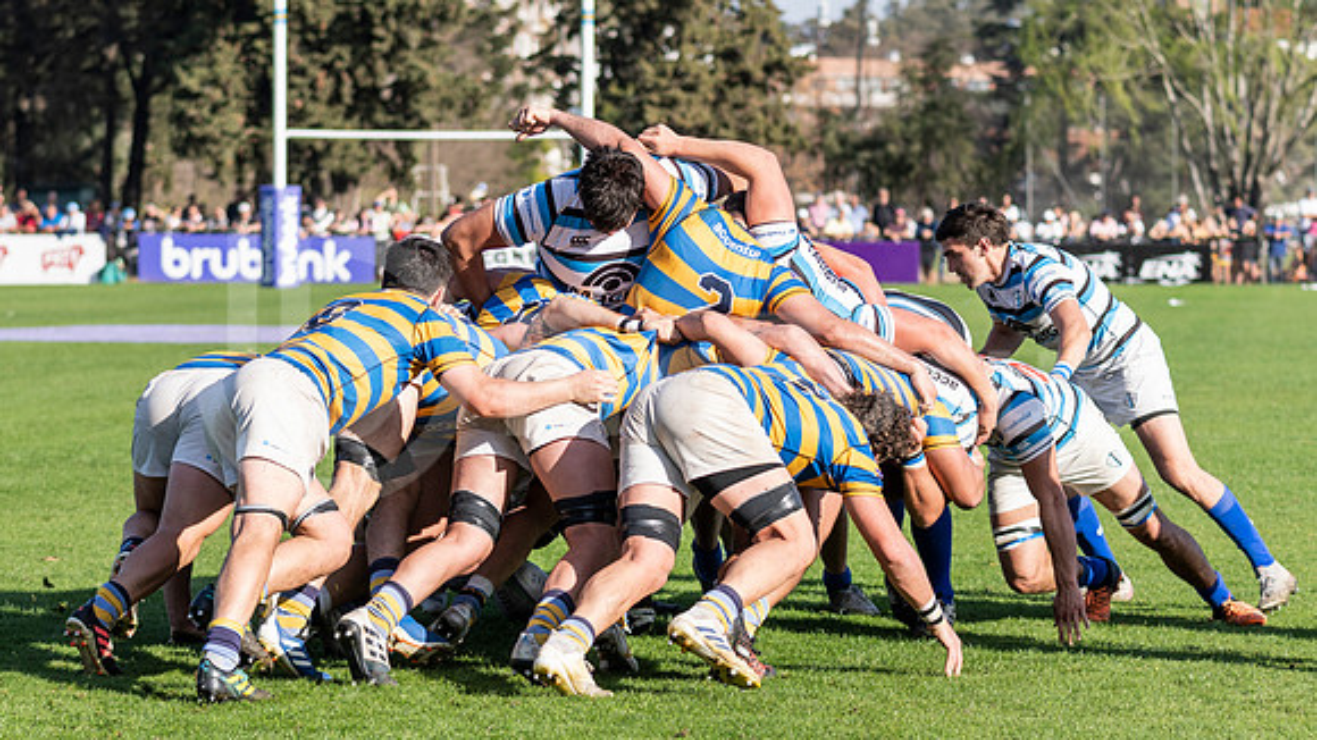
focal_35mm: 162
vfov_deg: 7.5
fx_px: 5645
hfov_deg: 13.3
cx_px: 501
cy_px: 323
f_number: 2.8
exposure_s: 1/1000
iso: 100
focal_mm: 74
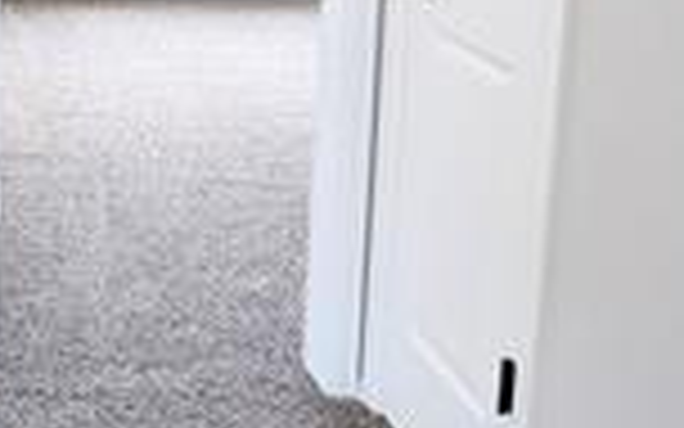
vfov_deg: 20.4
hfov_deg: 30.2
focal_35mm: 58
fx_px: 1081
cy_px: -131
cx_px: -128
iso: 47
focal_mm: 1.95
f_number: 2.2
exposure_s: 1/60
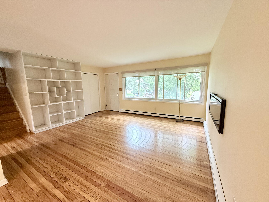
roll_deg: +1.1
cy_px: 101
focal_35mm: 14
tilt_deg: -7.7
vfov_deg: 85.7
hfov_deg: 102.1
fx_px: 109
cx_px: 134
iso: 250
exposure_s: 1/120
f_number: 2.2
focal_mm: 2.22
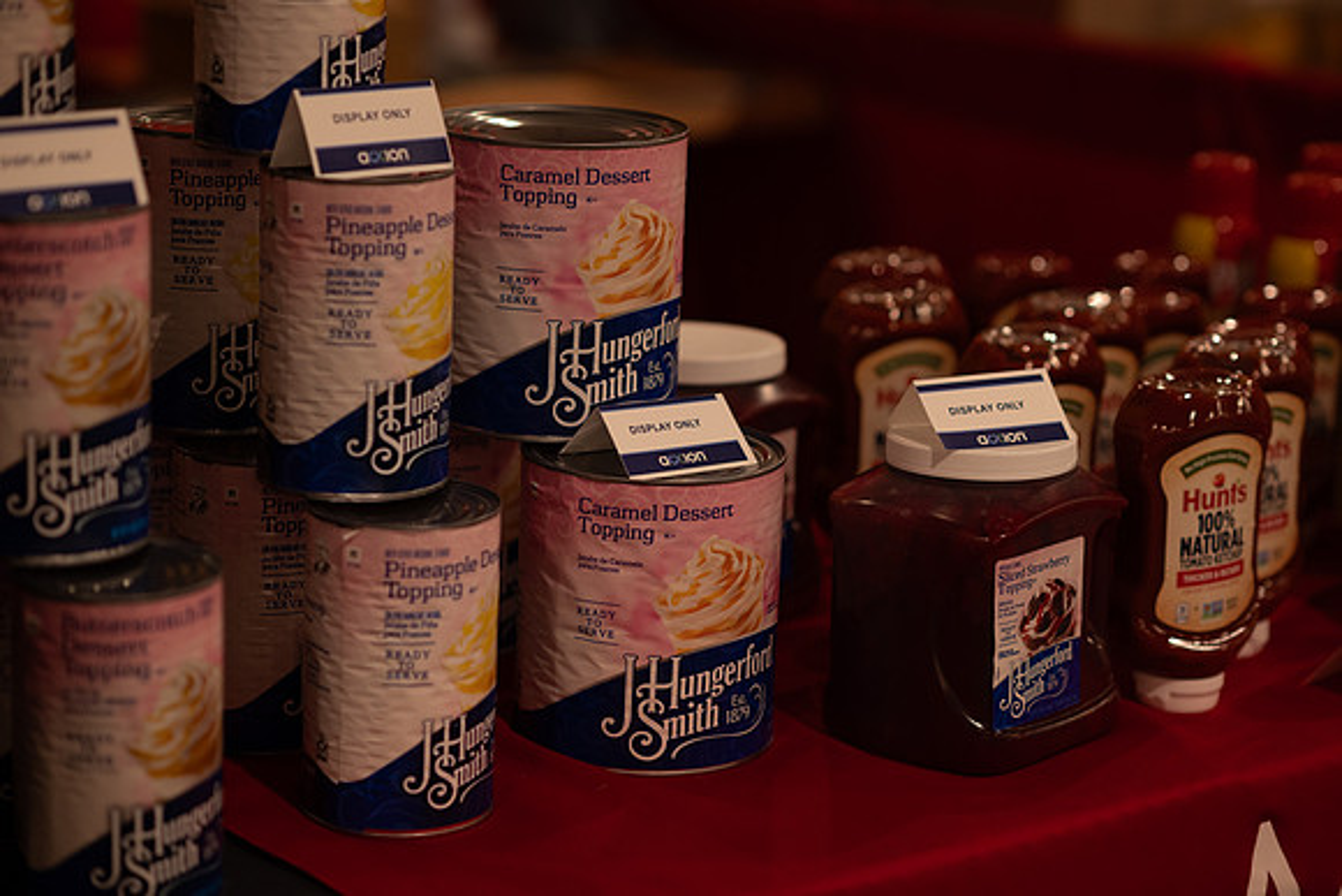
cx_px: 671
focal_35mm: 85
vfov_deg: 16.1
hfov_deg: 23.9
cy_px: 448
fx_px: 3169
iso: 1000
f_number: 2.5
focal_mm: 85
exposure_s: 1/200
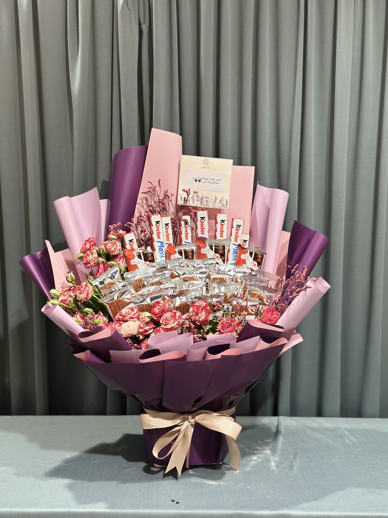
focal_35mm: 48
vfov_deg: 39.7
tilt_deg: -7.2
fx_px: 717
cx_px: 194
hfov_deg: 30.3
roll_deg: -1.0
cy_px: 259
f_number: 1.78
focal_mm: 6.86
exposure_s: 1/160
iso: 64
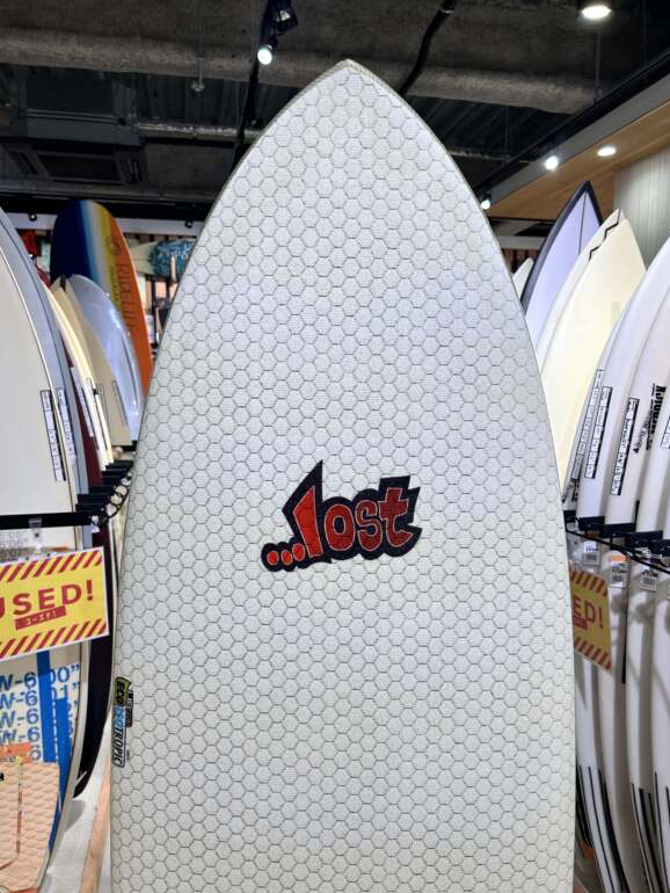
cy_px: 459
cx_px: 329
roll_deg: -1.4
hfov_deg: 51.4
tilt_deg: -6.1
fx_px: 696
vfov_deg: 65.3
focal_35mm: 27
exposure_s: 1/120
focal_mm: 5.7
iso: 50
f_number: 1.5
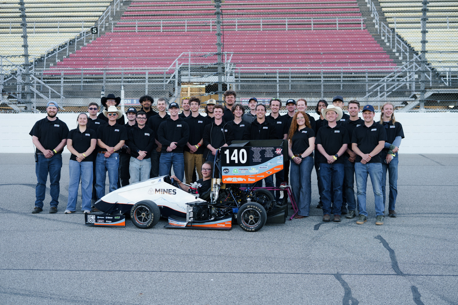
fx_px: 636
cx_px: 229
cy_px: 152
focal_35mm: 50
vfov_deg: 27.0
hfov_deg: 39.6
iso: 250
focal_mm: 50
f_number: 3.5
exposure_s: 1/400
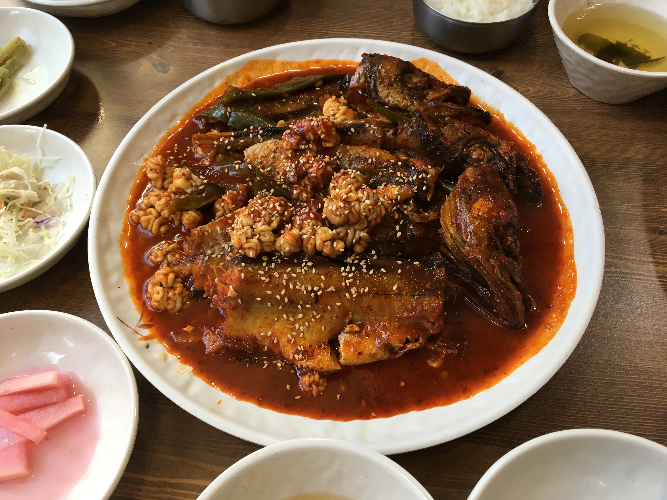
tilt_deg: -57.1
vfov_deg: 48.2
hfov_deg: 61.7
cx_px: 334
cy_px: 250
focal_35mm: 29
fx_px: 559
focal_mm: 4.15
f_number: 2.2
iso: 25
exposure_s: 1/30
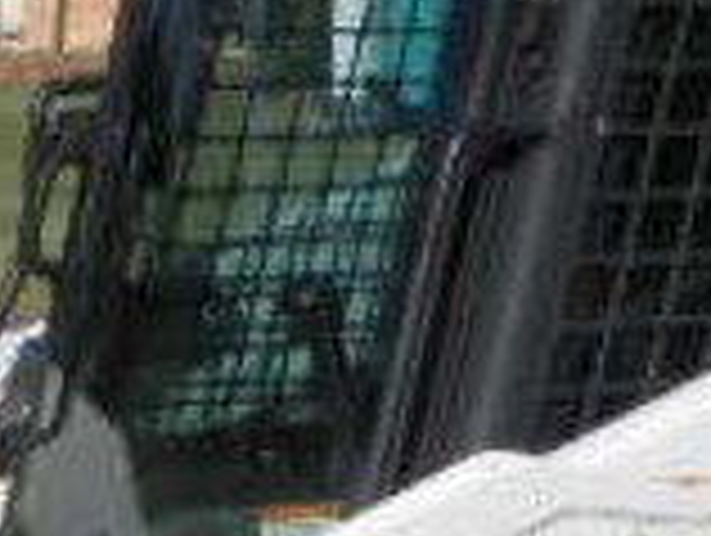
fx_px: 3744
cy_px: 811
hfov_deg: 10.8
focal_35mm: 182
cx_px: 378
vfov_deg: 8.0
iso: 64
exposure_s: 1/502
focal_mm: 6.3
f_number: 5.6
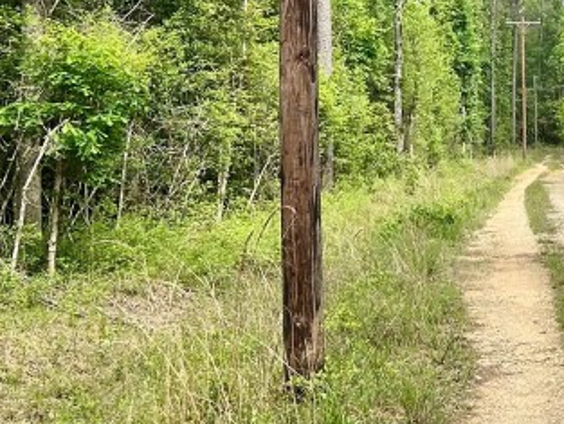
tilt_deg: +4.5
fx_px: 1385
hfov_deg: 22.5
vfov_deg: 17.1
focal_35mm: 85
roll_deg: -0.1
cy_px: 29
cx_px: 497
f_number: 1.5
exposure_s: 1/3257
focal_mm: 5.7
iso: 50
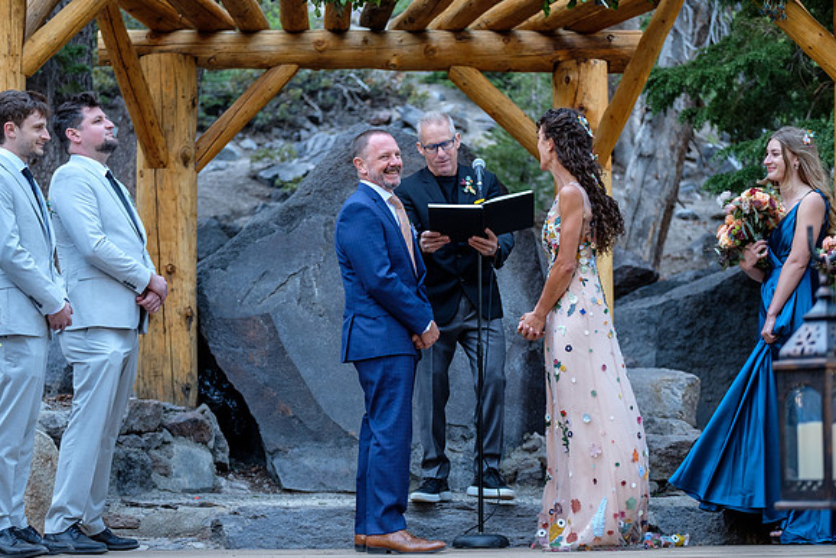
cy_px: 279
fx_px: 1951
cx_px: 418
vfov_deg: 16.3
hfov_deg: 24.2
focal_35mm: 84
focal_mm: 56.3
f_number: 2.8
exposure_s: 1/100
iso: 640
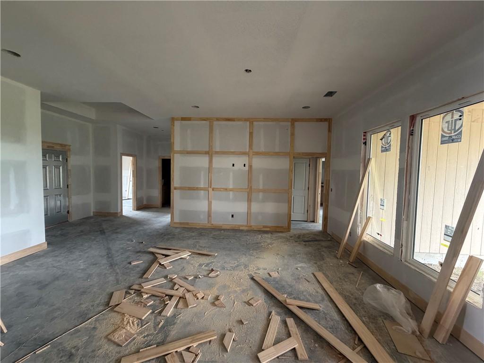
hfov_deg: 102.1
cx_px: 242
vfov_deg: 85.7
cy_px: 182
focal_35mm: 14
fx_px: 196
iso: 320
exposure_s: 1/82
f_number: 2.2
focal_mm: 2.22
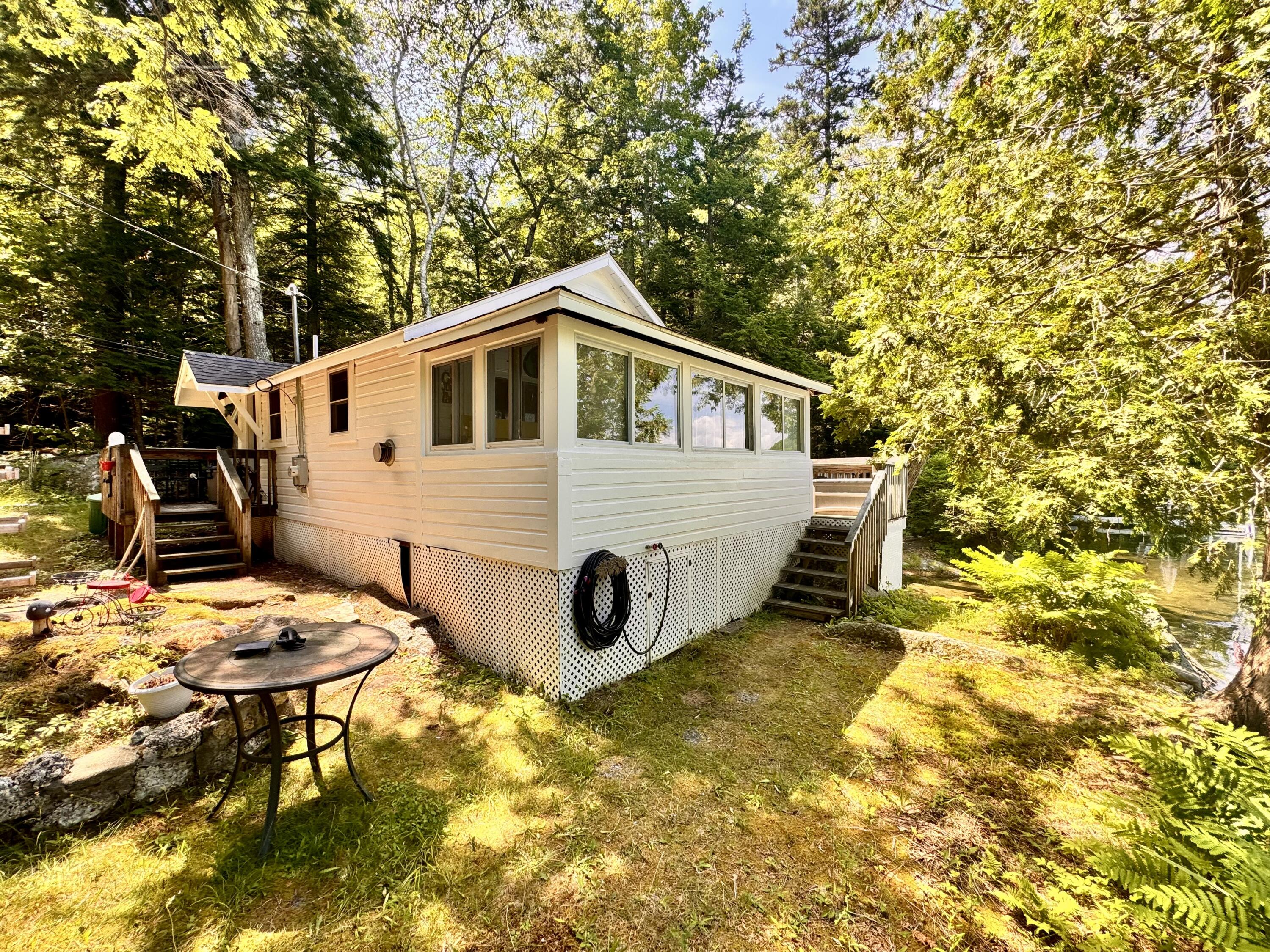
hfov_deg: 102.1
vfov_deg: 85.7
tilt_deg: -3.1
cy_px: 476
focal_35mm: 14
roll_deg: -0.9
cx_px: 635
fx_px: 514
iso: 40
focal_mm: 2.22
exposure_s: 1/307
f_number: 2.2
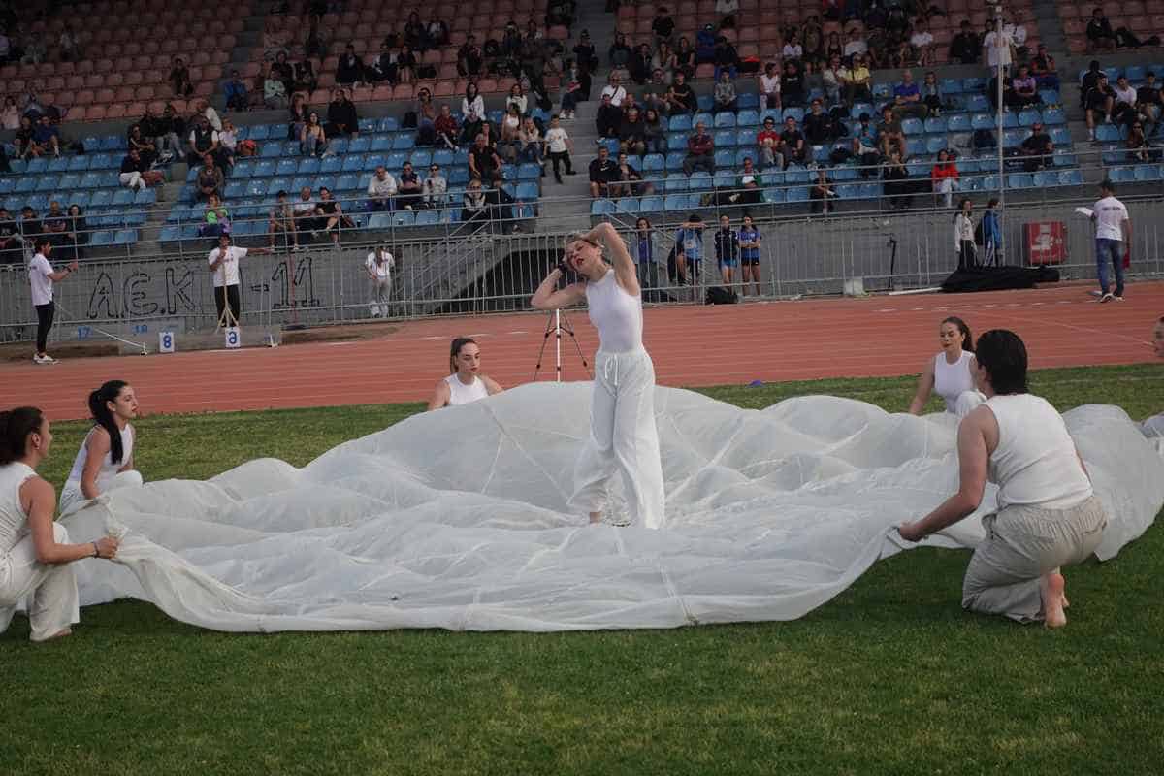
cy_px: 388
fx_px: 2231
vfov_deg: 19.7
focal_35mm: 69
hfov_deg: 29.2
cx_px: 582
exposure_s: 1/1600
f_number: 2.8
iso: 400
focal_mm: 25.51
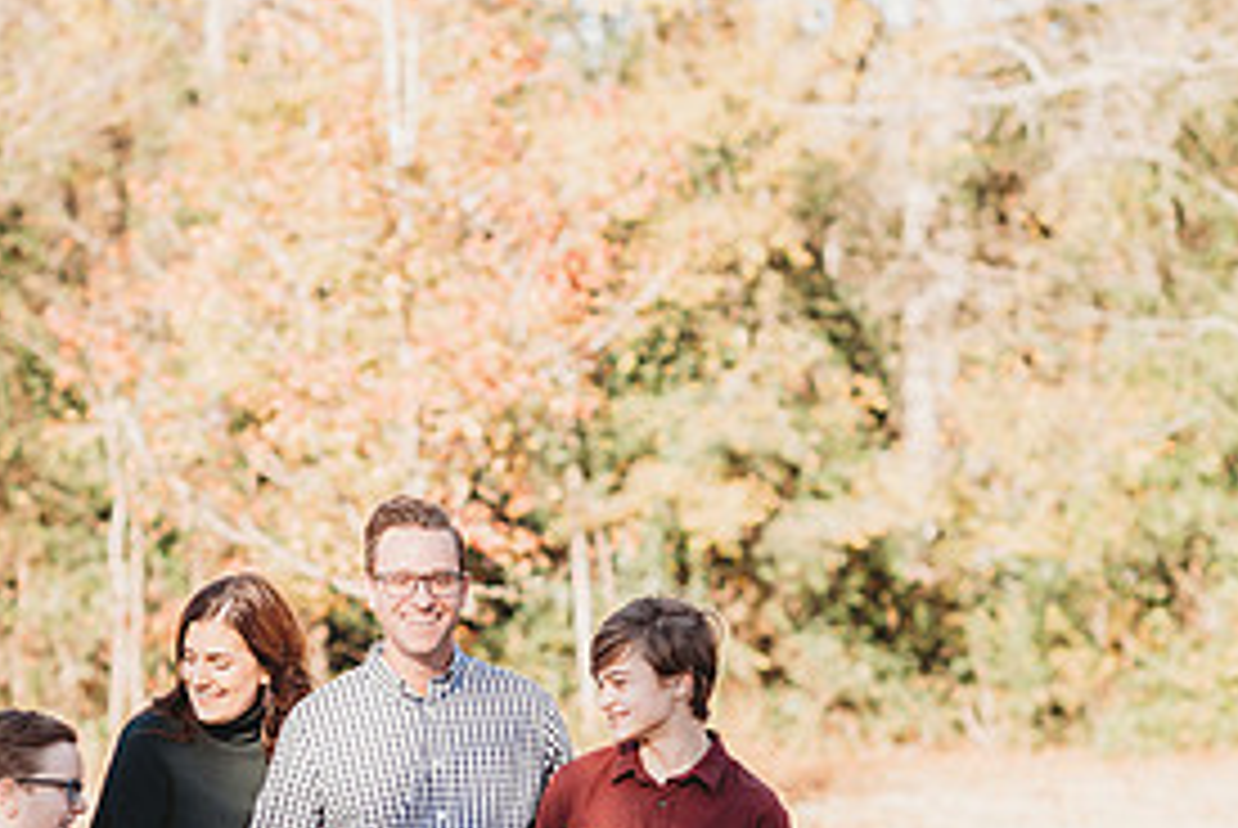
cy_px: 857
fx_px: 6162
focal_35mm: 179
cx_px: 392
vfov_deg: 7.7
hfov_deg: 11.5
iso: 200
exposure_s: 1/1000
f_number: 2.5
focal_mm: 85
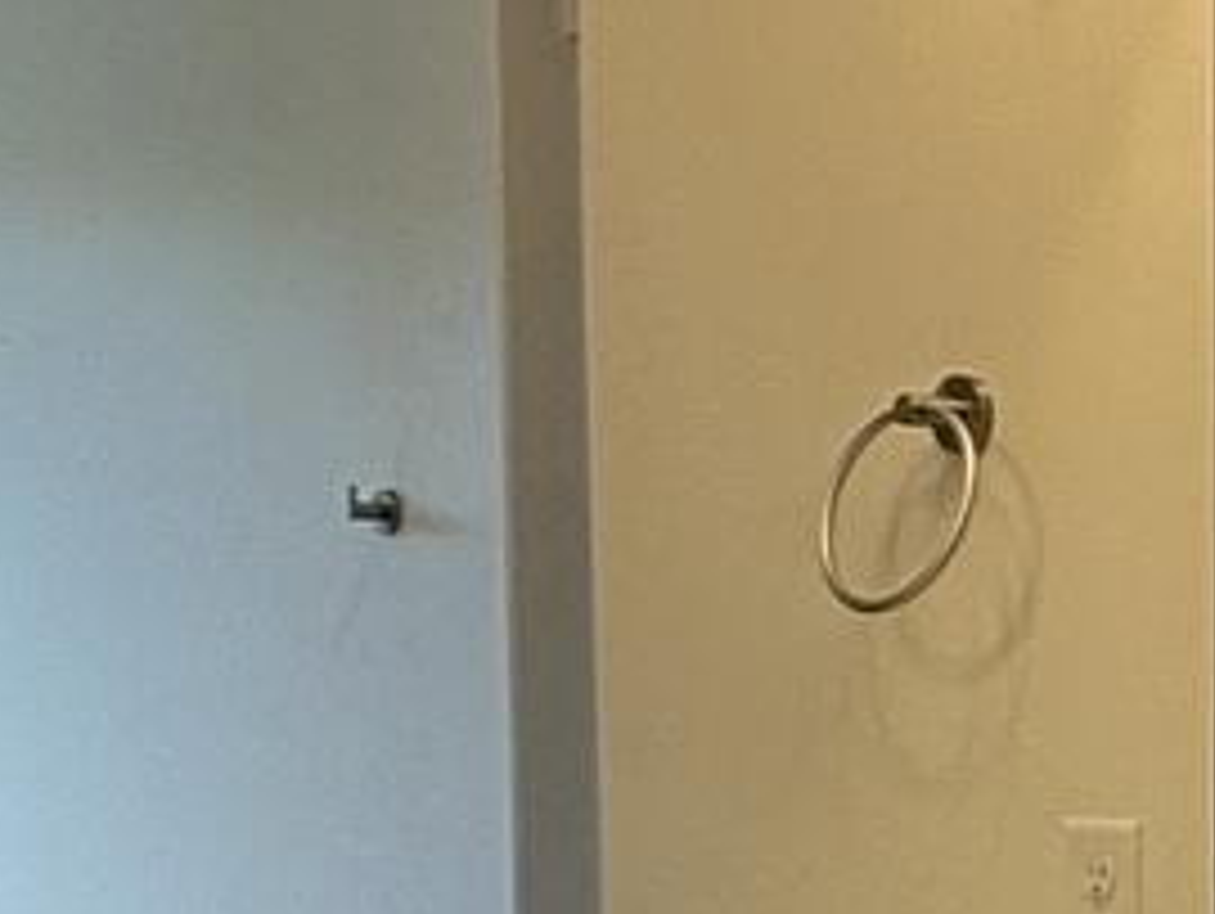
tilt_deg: -10.6
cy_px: 1360
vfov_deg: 13.2
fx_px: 3724
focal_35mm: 106
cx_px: 1476
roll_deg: -0.9
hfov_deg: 17.6
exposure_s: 1/143
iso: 50
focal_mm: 2.22
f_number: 2.2
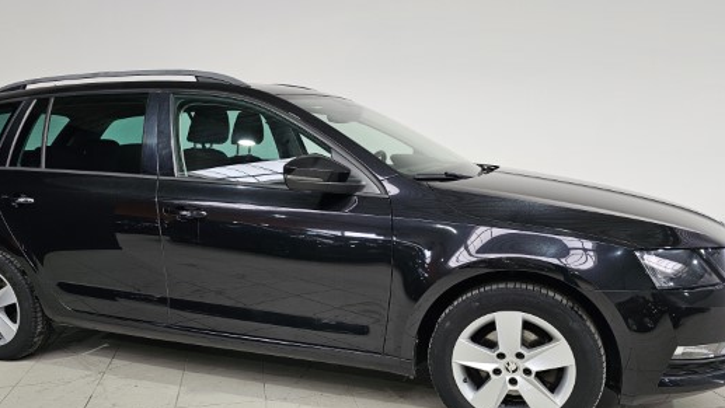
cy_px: 280
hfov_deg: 62.4
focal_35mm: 31
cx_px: 323
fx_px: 596
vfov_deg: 37.3
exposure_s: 1/100
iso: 80
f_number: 1.7
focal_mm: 6.3
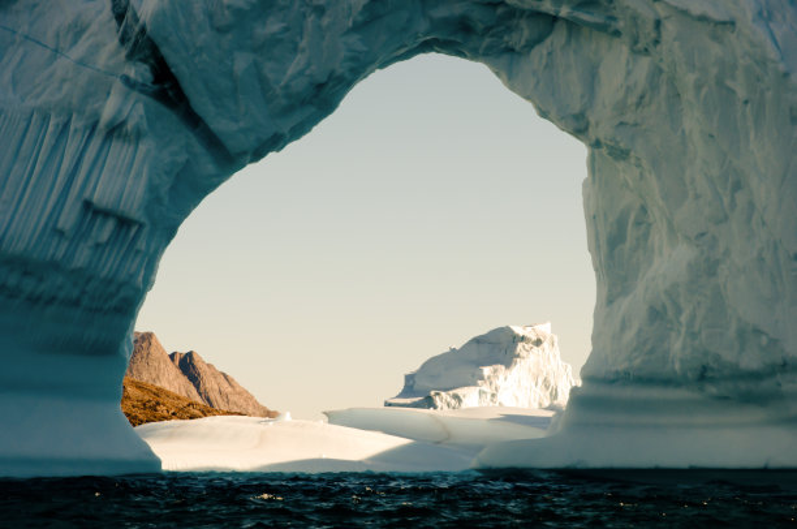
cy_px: 264
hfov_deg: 23.4
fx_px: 1923
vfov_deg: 15.7
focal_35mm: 87
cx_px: 398
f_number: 8
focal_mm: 58
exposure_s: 1/1250
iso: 200
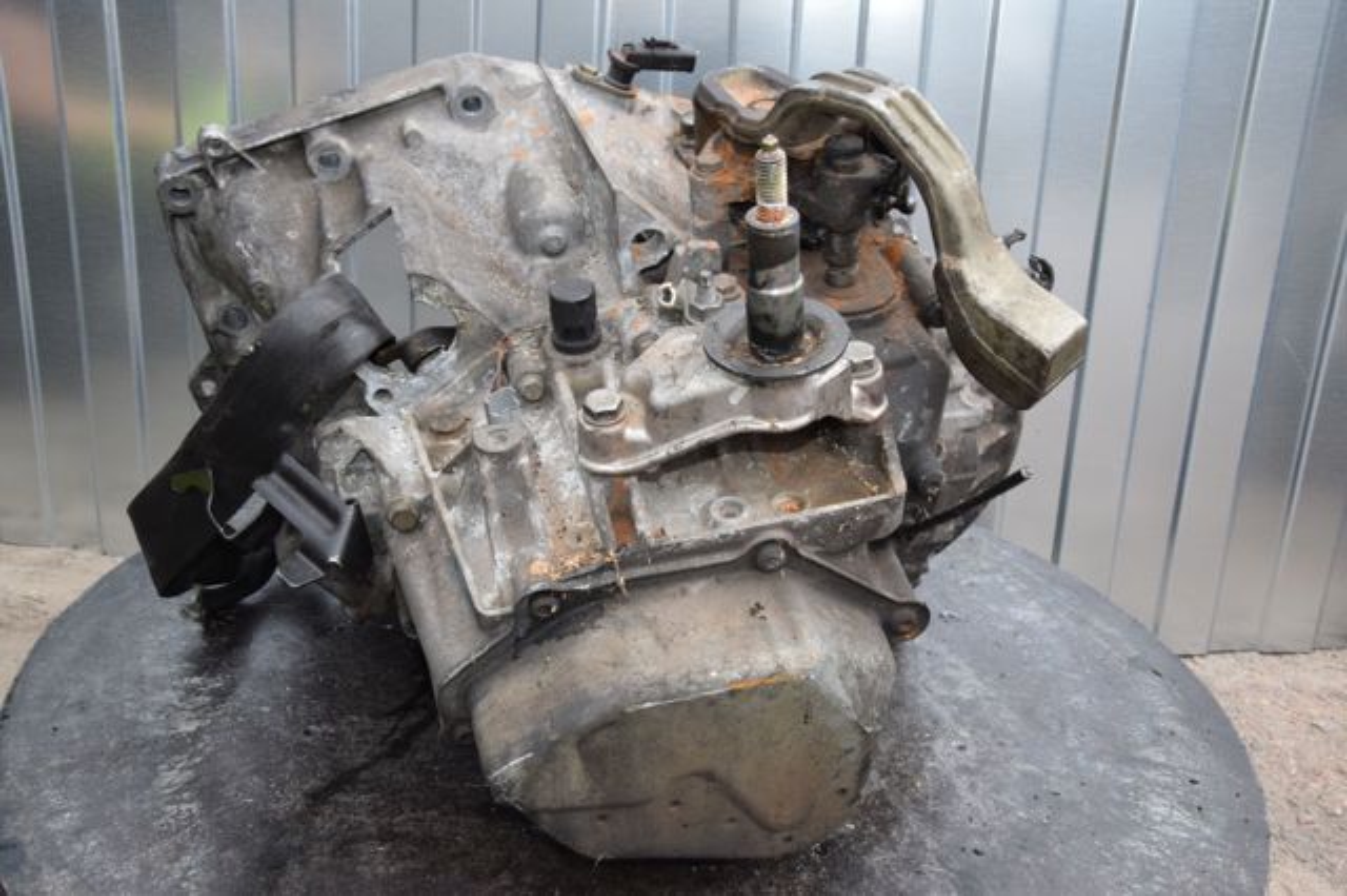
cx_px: 674
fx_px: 1402
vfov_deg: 35.5
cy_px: 448
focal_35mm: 38
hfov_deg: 51.3
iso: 800
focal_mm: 25
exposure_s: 1/200
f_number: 14
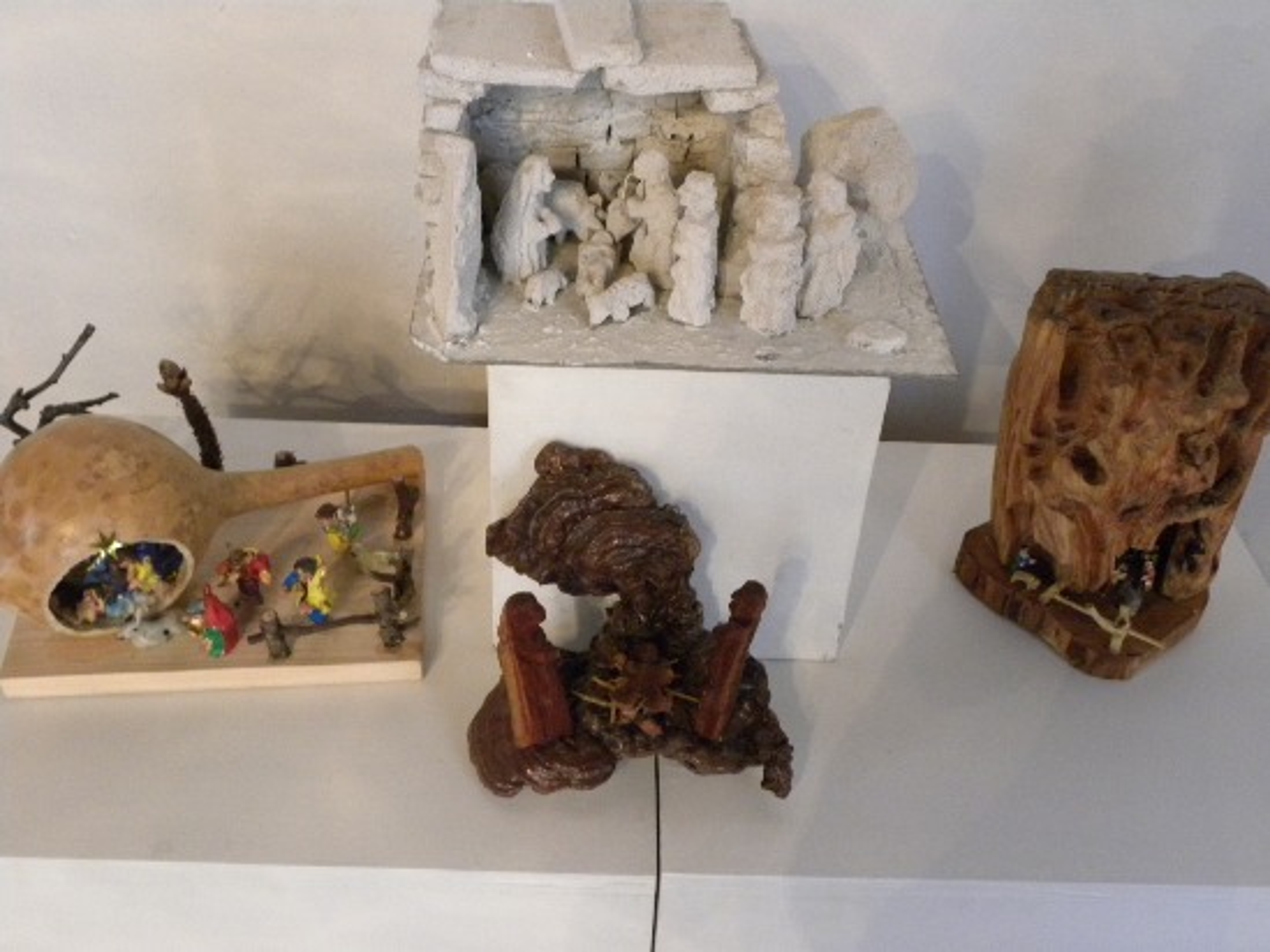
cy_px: 476
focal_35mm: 37
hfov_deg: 50.1
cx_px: 635
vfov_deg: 38.7
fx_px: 1358
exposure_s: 1/9.6
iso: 466
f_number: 3.2
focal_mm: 6.6
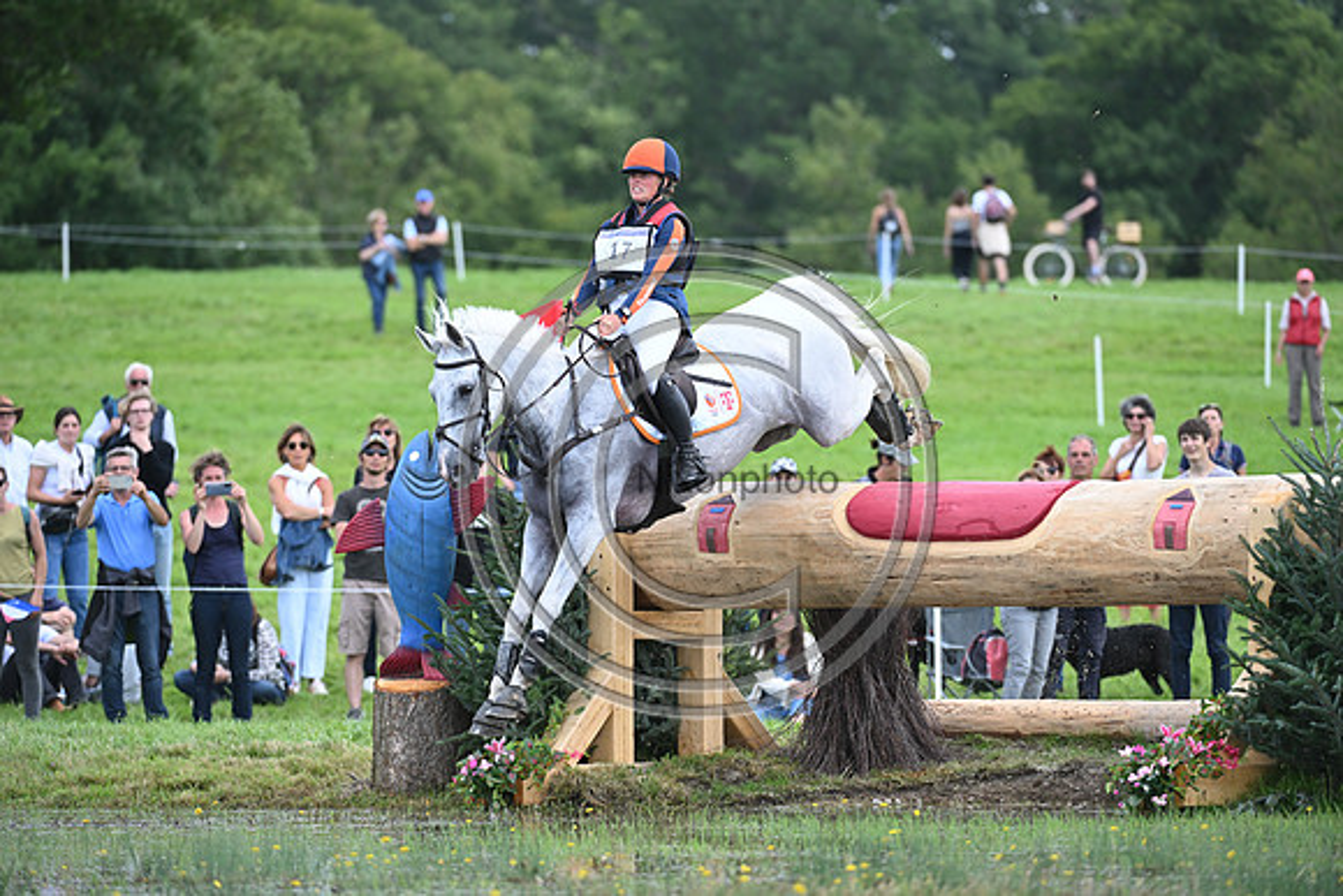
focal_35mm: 280
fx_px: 10448
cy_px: 448
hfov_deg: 7.4
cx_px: 672
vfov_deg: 4.9
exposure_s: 1/1600
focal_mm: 280
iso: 900
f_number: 5
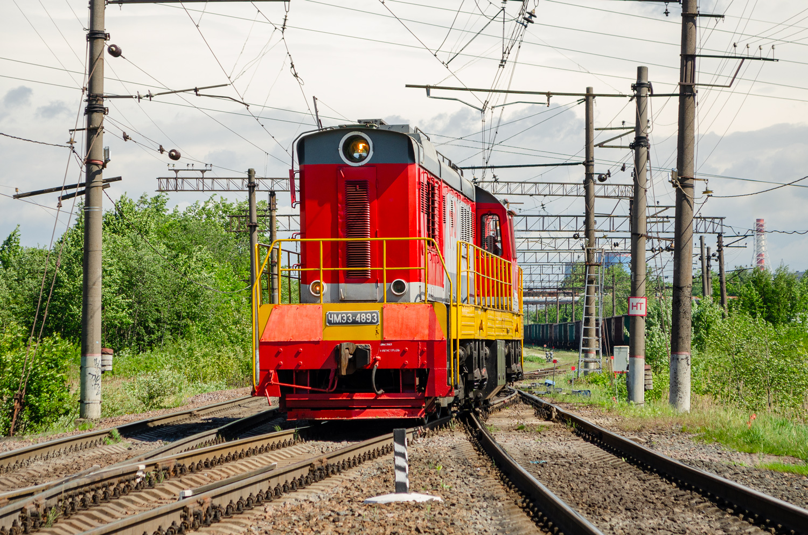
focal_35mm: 82
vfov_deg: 16.5
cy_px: 268
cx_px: 404
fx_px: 1848
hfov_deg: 24.7
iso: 100
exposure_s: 1/400
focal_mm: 55
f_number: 5.6
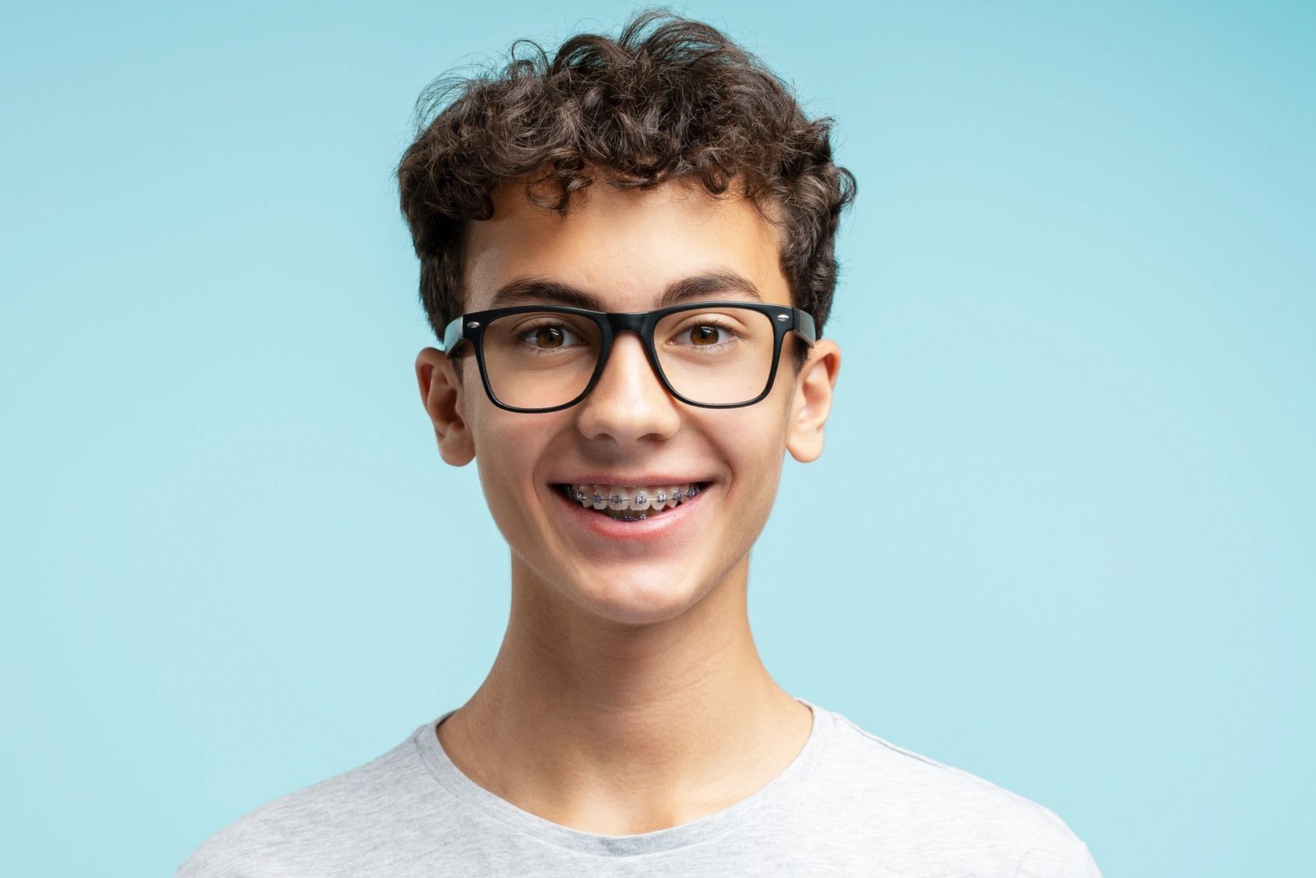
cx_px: 616
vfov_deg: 13.8
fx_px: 3619
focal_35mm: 99
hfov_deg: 20.6
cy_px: 472
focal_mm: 85
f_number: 8
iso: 100
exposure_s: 1/160
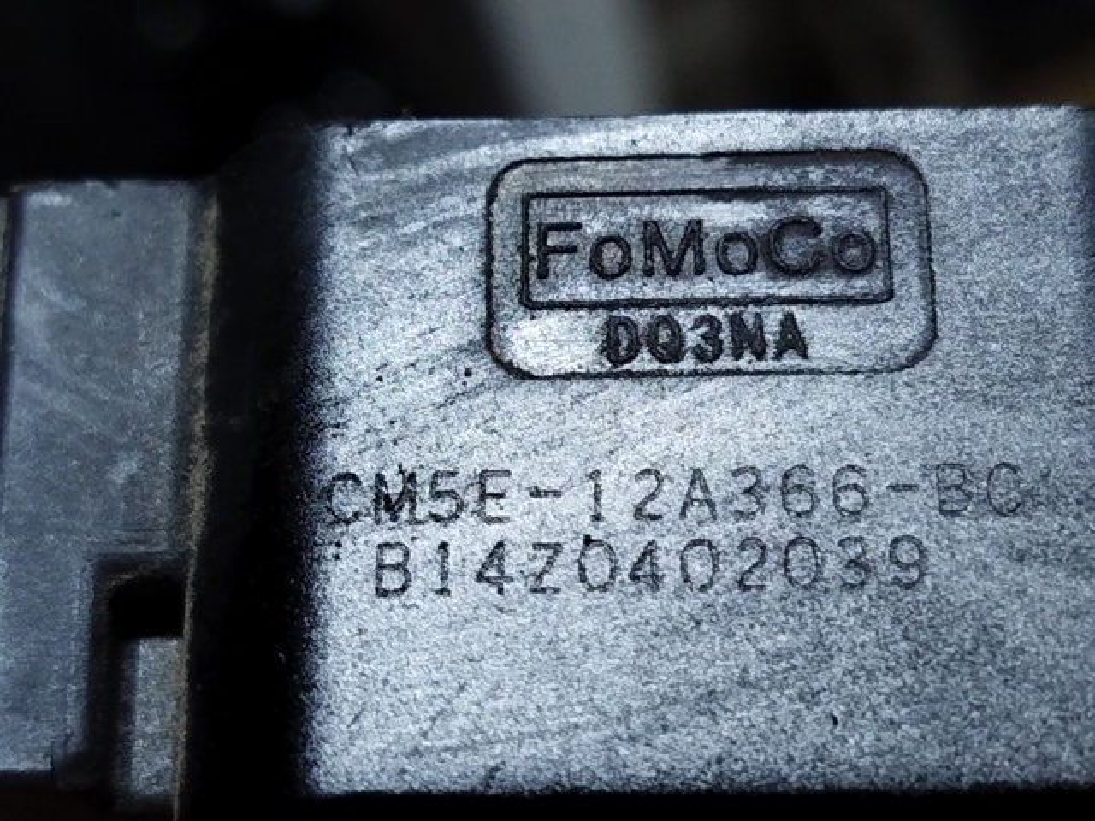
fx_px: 2278
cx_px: 548
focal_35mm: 72
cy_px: 410
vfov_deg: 20.4
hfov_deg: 27.0
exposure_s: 1/33
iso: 250
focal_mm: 5.31
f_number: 1.7
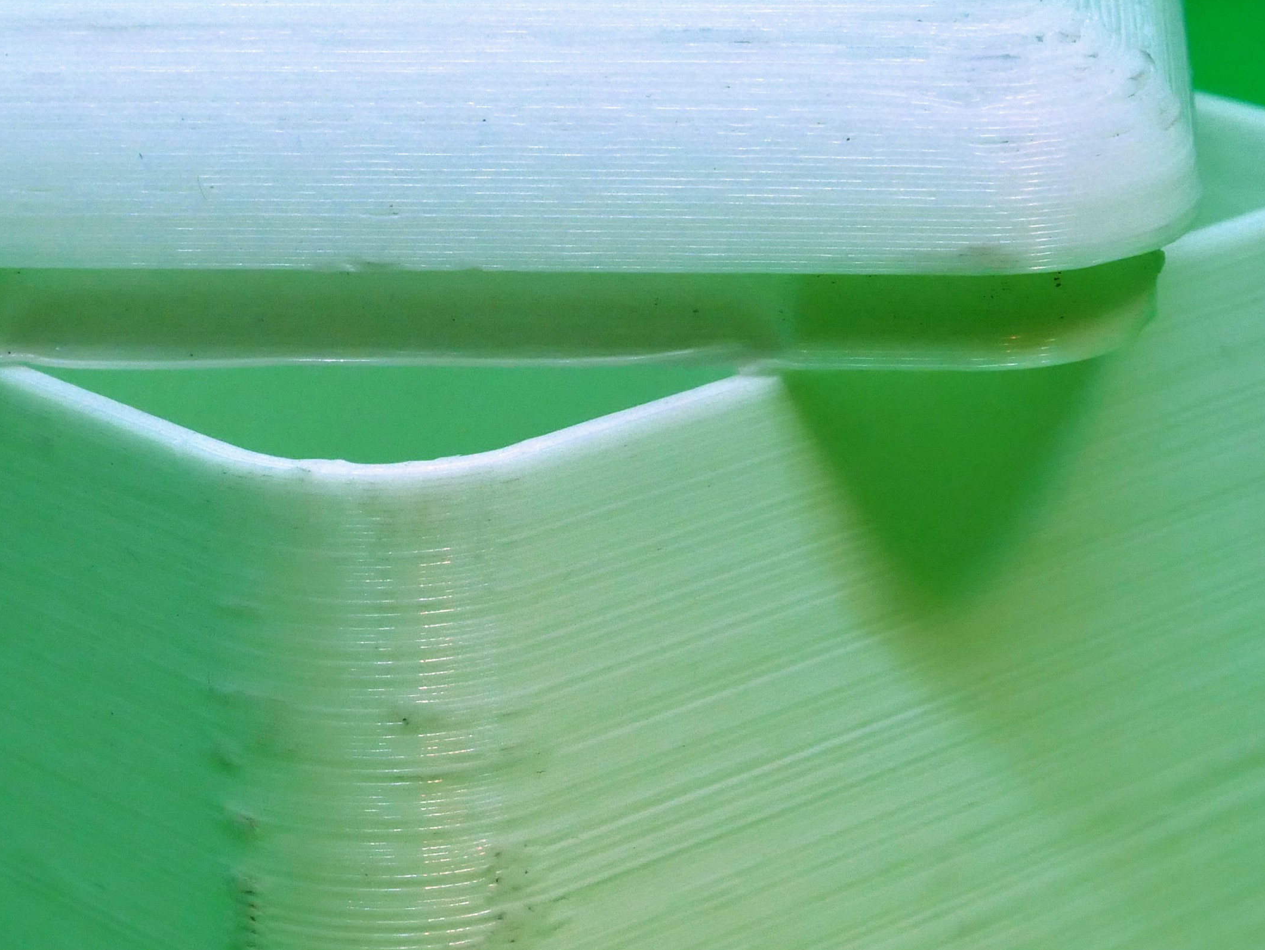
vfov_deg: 11.4
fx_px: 4753
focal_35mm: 130
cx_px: 413
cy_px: 545
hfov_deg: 15.1
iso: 1250
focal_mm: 30
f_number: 10
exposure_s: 1/60
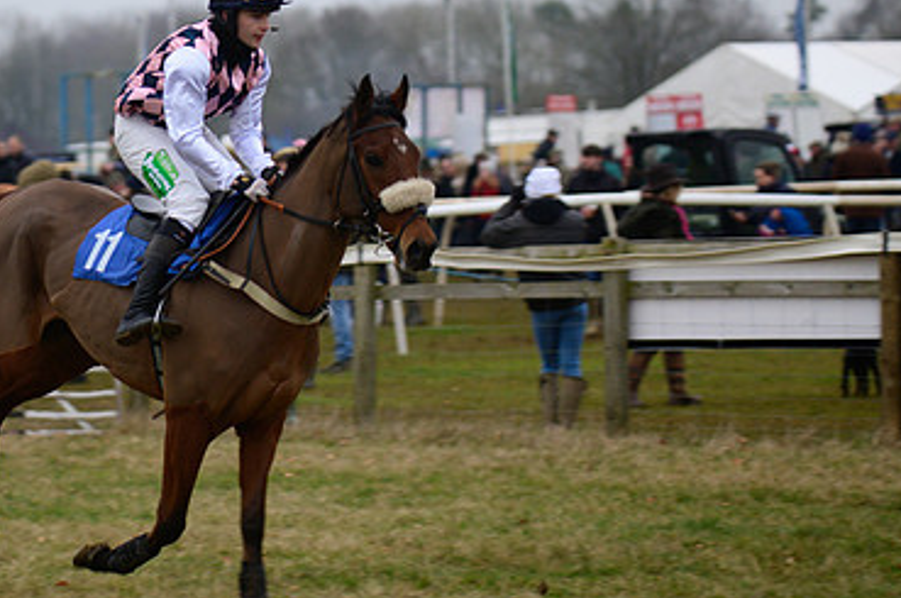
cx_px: 212
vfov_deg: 6.0
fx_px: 5699
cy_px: 247
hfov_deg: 9.0
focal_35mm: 228
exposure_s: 1/250
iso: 1250
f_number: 4
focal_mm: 145
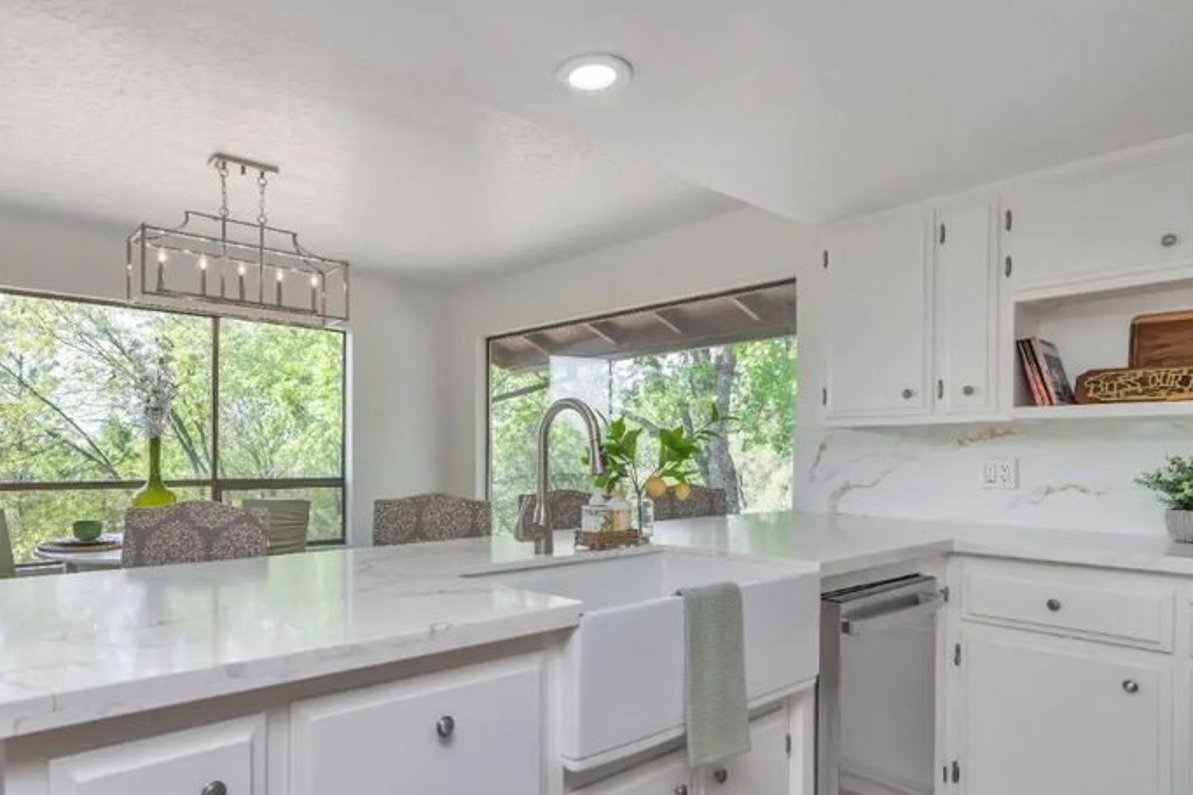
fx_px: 696
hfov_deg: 80.4
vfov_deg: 59.2
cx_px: 486
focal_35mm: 21
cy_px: 455
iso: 320
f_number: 6.3
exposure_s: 1/160
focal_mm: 14
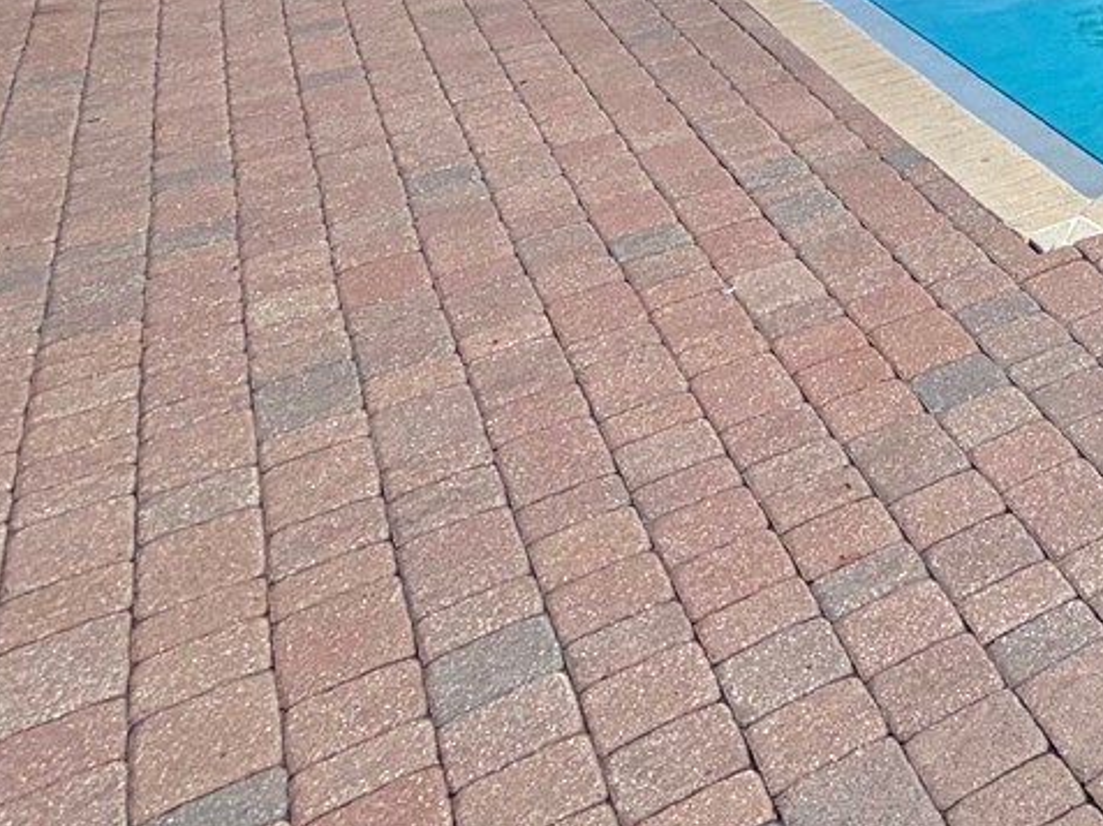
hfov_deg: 28.3
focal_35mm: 47
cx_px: 1612
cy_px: -521
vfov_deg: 22.8
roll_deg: -0.1
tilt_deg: +2.2
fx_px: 1496
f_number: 2.2
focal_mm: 2.22
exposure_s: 1/830
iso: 20
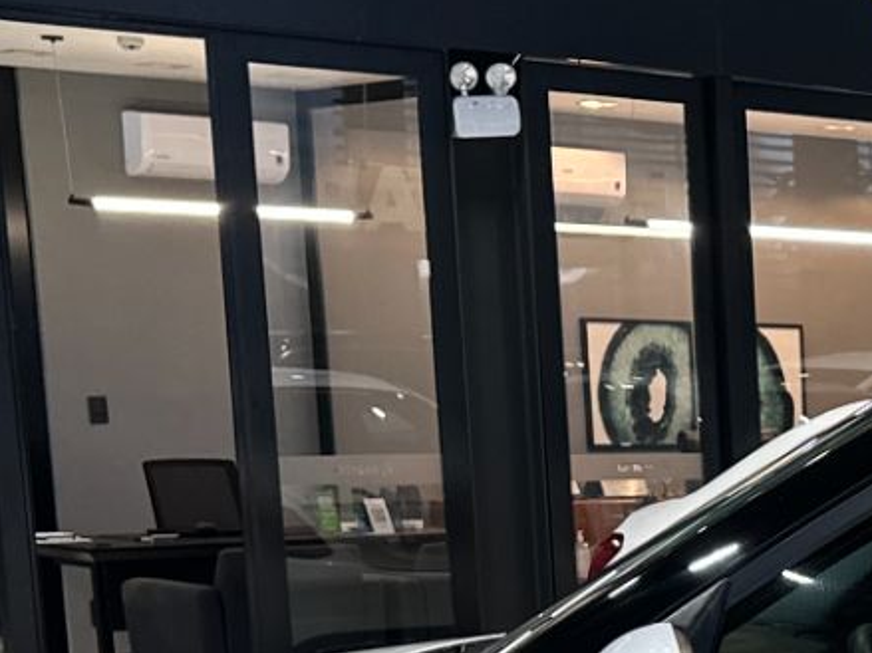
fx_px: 2644
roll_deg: -0.4
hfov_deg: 17.0
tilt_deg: -12.5
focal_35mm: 105
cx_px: 1301
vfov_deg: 13.3
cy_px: 973
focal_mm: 6.86
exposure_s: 1/120
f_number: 1.78
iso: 125
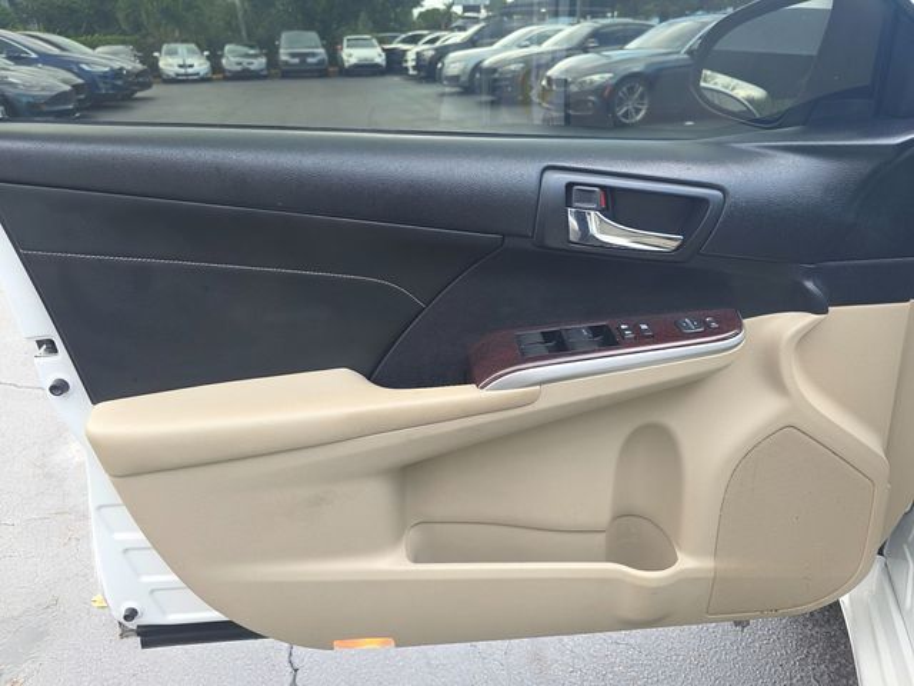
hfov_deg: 73.9
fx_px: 607
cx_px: 457
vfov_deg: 58.9
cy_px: 343
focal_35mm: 23
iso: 100
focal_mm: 6.3
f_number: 1.7
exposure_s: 1/120
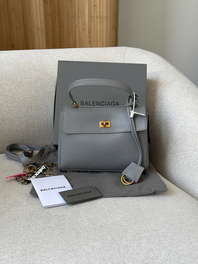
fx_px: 366
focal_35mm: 48
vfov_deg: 39.7
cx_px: 99
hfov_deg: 30.3
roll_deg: -0.3
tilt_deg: -20.1
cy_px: 132
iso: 100
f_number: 1.78
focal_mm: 6.76
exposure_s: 1/107
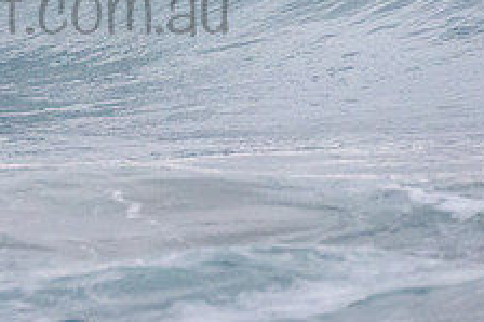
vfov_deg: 0.9
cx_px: -130
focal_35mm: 1589
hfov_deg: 1.3
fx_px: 21347
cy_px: -110
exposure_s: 1/1250
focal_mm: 500
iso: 2000
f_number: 5.6
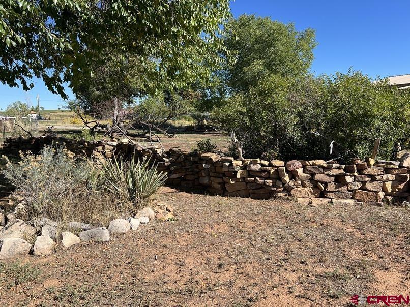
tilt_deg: -7.7
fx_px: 308
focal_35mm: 26
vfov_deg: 53.0
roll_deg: +1.0
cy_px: 154
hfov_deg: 67.3
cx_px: 205
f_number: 1.5
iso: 50
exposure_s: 1/2632
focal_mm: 5.7
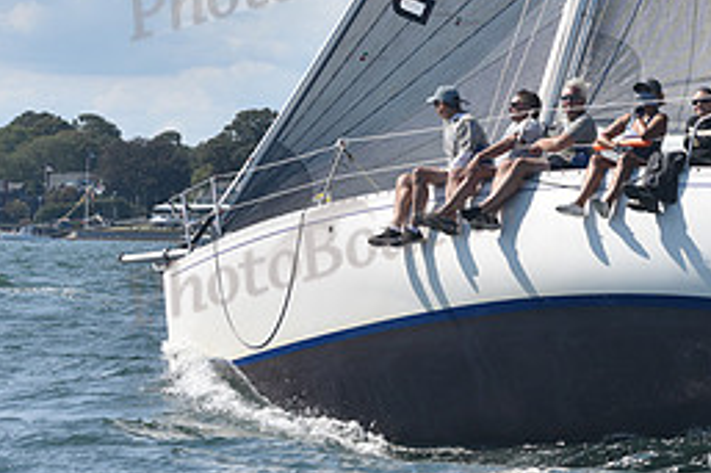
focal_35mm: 158
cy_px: 73
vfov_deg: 8.7
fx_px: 3118
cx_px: 661
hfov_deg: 12.9
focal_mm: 70
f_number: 5.6
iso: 250
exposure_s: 1/1000
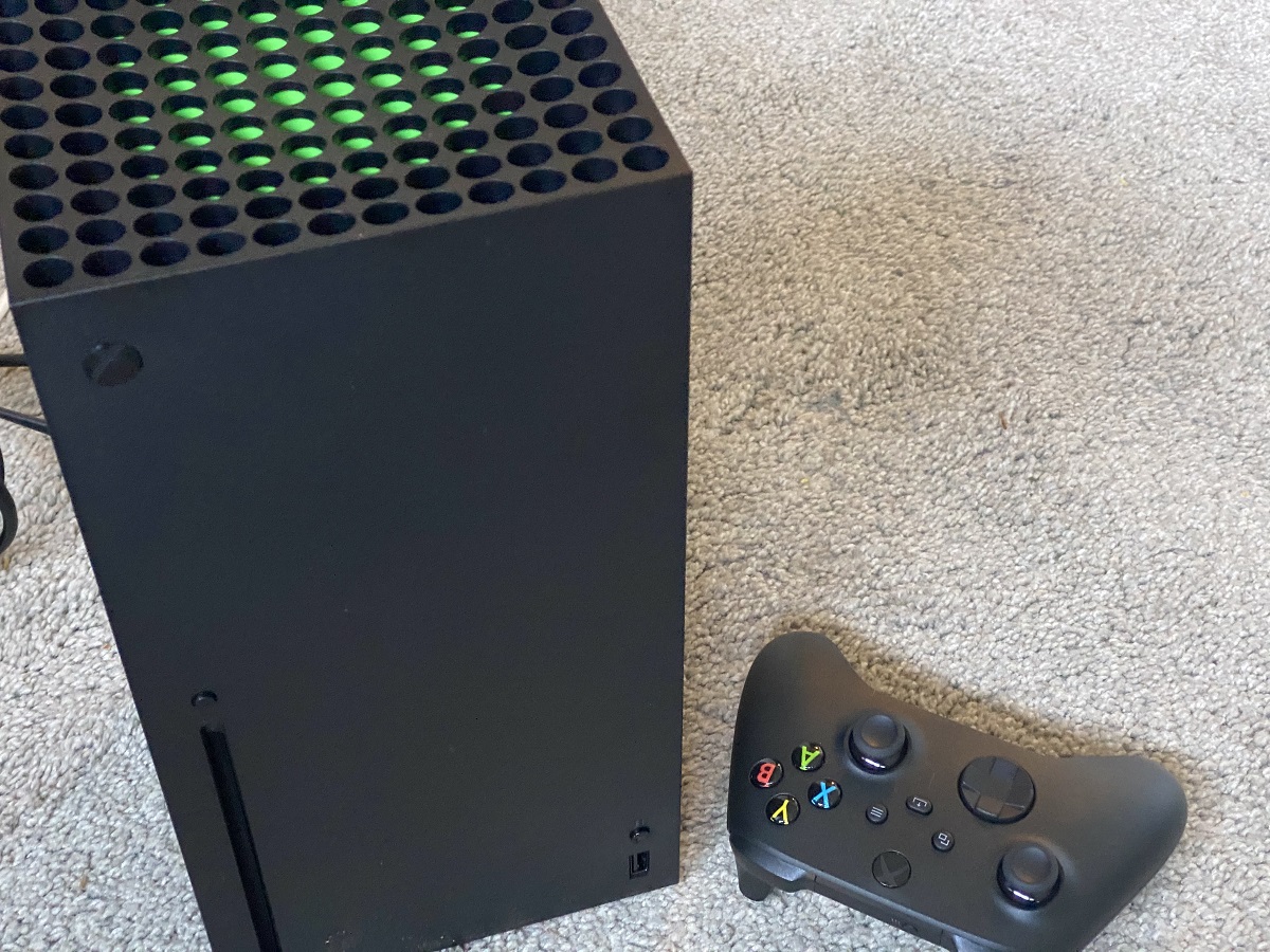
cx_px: 635
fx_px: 1908
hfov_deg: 36.8
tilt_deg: -45.4
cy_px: 476
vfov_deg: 28.0
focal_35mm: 52
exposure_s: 1/40
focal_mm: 6
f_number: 2
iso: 640
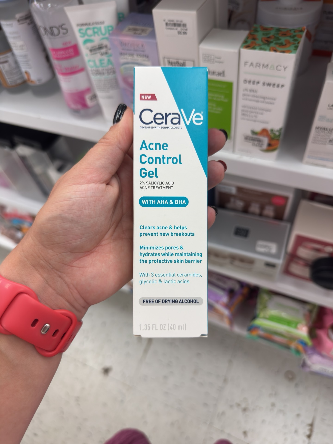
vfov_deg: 71.6
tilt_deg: -54.0
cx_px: 166
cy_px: 222
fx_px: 308
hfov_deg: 56.8
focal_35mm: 24
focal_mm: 6.76
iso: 80
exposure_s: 1/128
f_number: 1.78
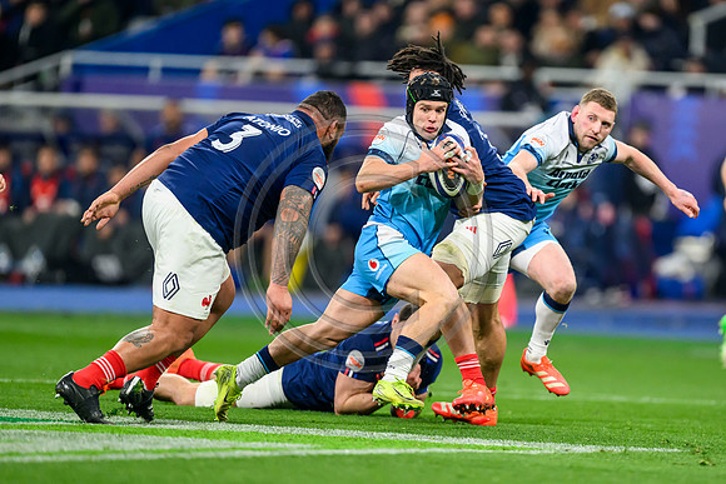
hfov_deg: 4.1
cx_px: 458
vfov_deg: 2.7
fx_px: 10260
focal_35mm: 509
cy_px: 250
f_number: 2.8
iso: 3200
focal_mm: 400
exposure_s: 1/2500
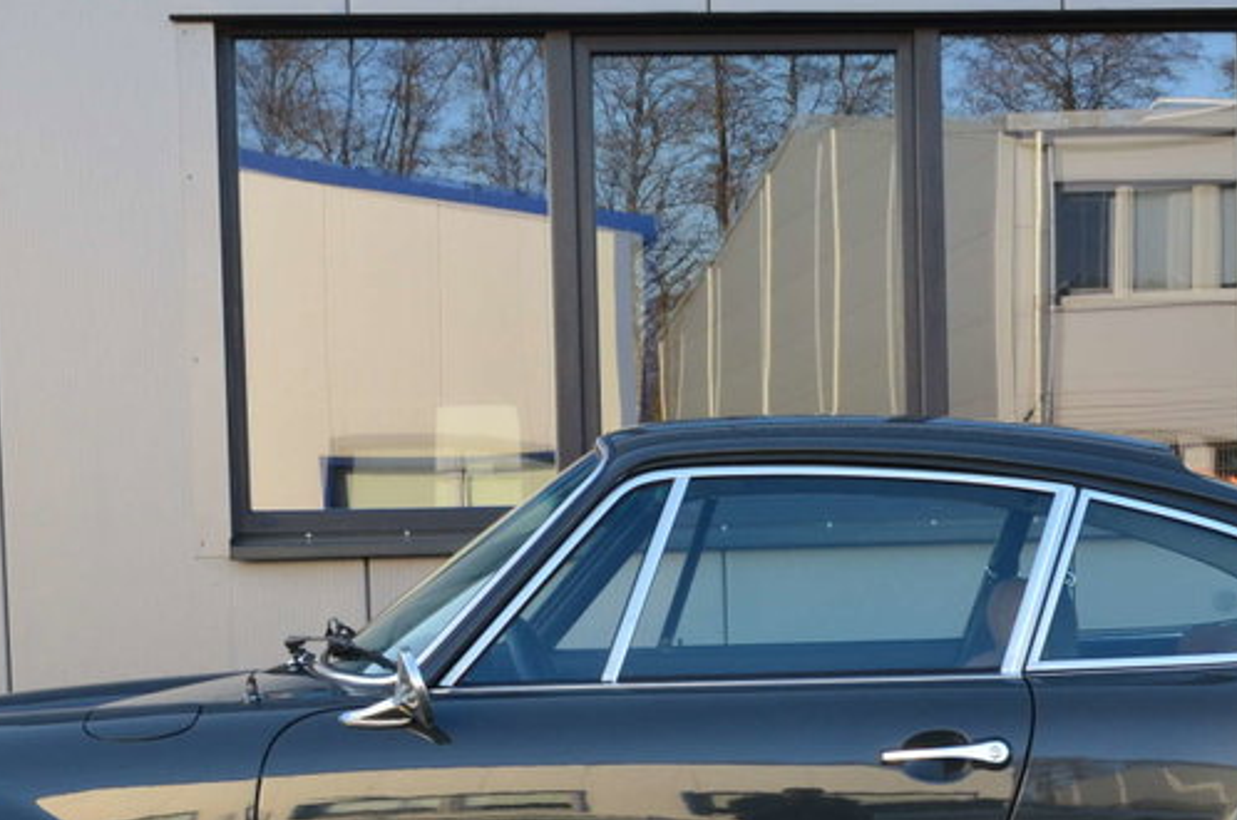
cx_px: 754
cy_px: 773
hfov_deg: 27.3
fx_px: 2538
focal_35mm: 74
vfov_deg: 18.0
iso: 400
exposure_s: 1/80
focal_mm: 24
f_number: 8
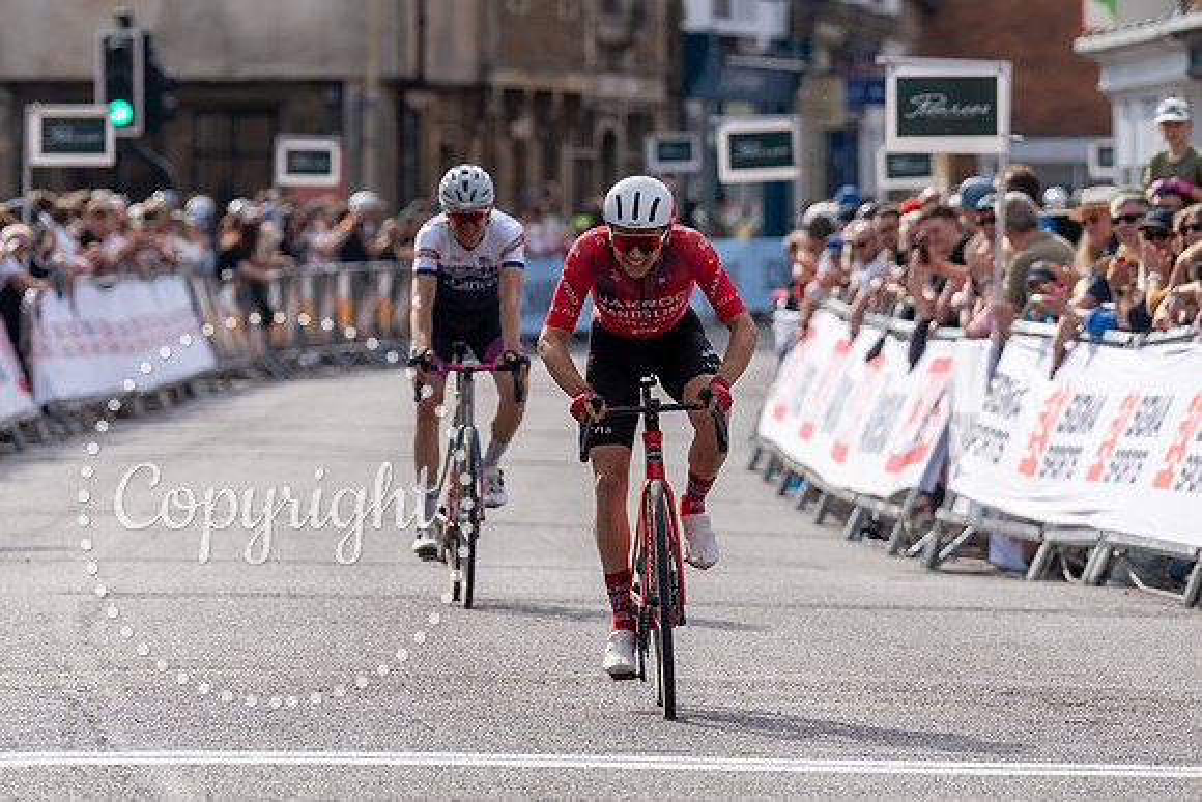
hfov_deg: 6.5
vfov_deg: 4.3
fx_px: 10614
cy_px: 210
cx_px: 644
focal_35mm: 318
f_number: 4
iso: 125
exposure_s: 1/1000
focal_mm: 182
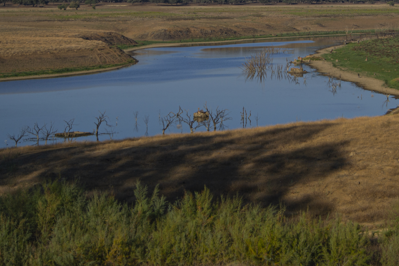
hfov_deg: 15.6
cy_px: 60
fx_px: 1450
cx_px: 256
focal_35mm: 131
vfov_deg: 10.5
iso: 100
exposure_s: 1/1600
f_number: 4.5
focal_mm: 55
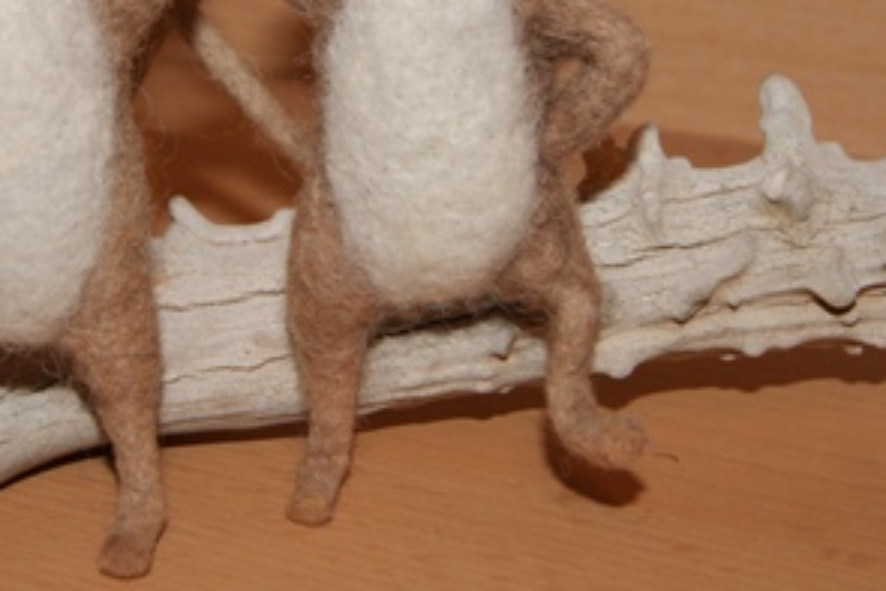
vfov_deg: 14.9
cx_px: 315
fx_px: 2241
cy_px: 39
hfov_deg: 22.3
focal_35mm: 91
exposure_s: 1/60
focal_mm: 28
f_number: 6.3
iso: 400
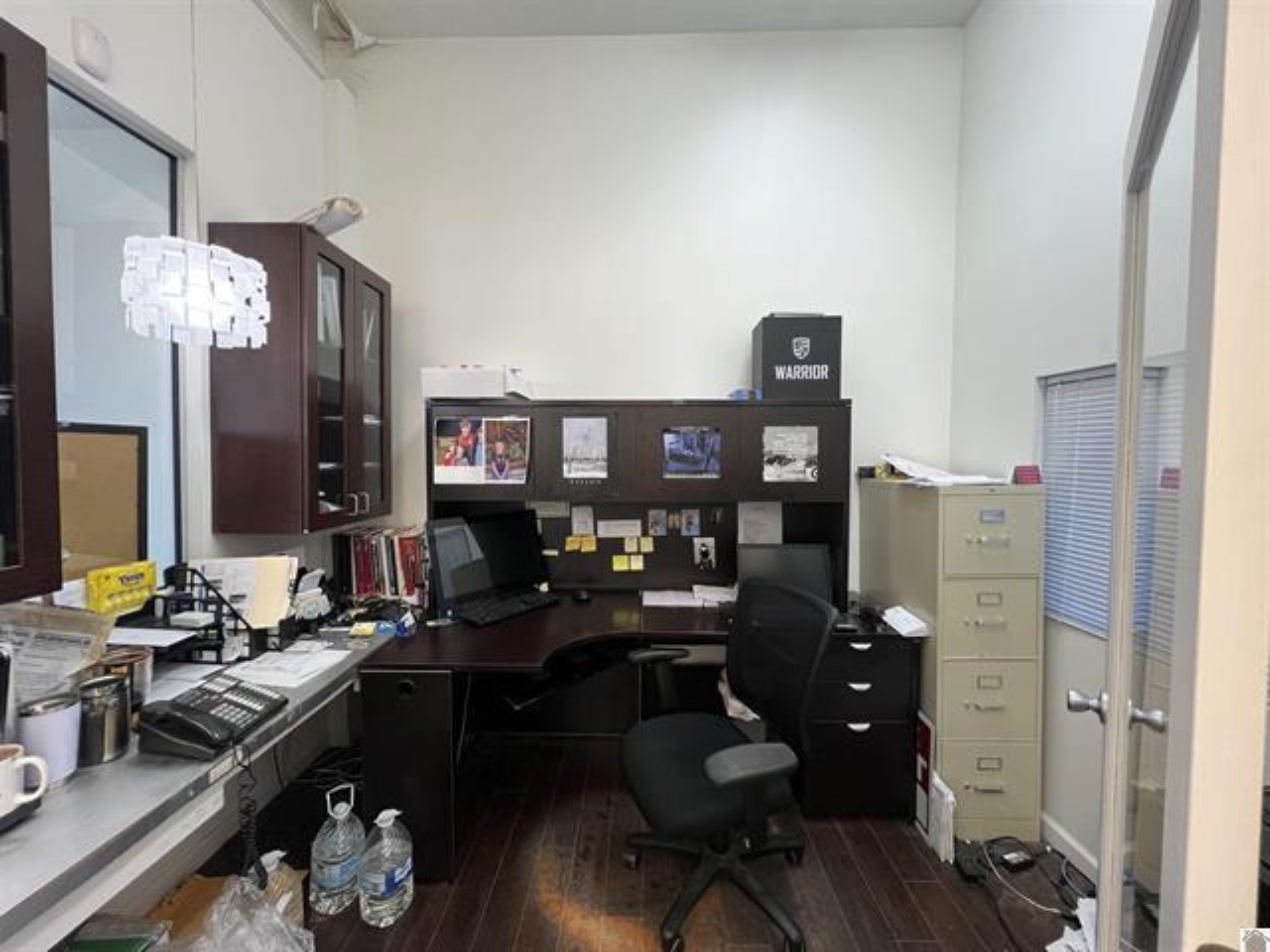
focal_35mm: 13
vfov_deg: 89.9
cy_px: 476
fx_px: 477
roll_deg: +0.0
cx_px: 635
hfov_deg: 106.2
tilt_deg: -2.9
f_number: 1.8
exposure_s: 1/120
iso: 160
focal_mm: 1.57
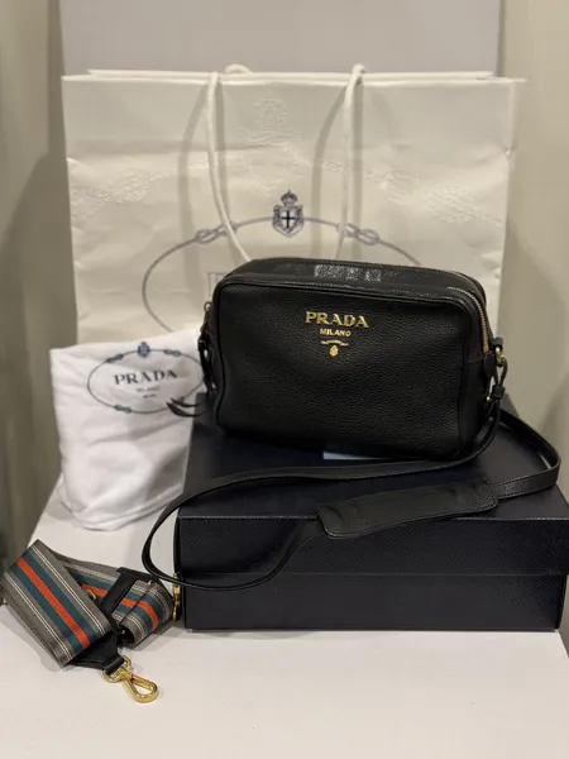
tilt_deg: -22.3
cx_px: 284
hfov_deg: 30.3
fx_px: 1052
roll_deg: -0.6
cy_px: 380
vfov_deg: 39.7
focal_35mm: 48
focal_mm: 6.76
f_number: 1.78
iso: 125
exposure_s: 1/50
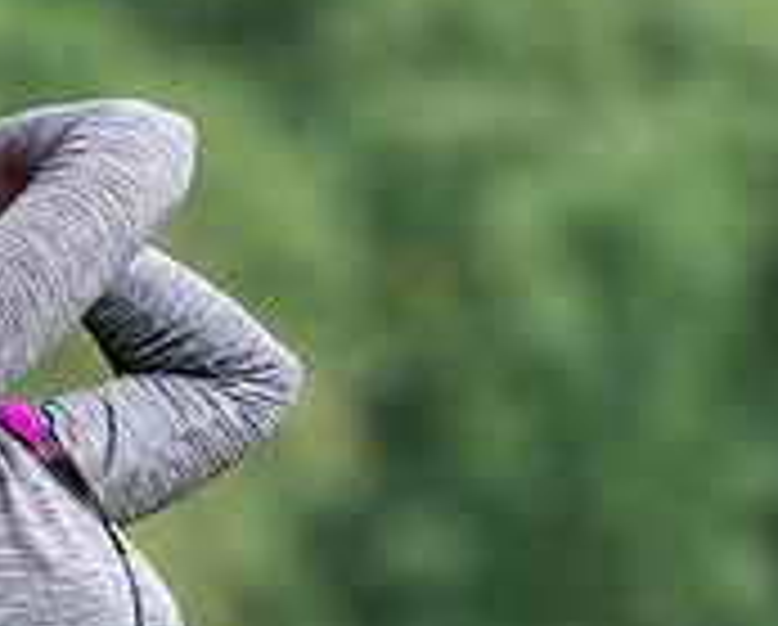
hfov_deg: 1.2
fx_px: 38011
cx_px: -468
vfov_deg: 0.9
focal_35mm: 1648
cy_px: 520
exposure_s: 1/1000
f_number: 5.6
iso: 1250
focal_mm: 350
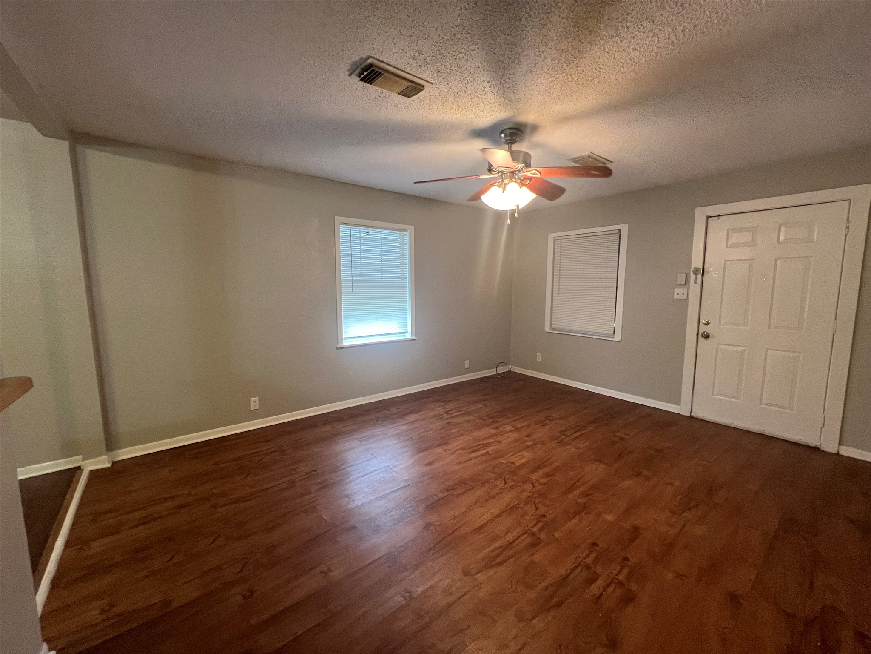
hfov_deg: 106.2
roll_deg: +0.4
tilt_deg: -6.8
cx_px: 436
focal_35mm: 13
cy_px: 327
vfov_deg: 89.9
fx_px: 327
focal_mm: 1.57
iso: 400
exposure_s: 1/60
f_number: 1.8
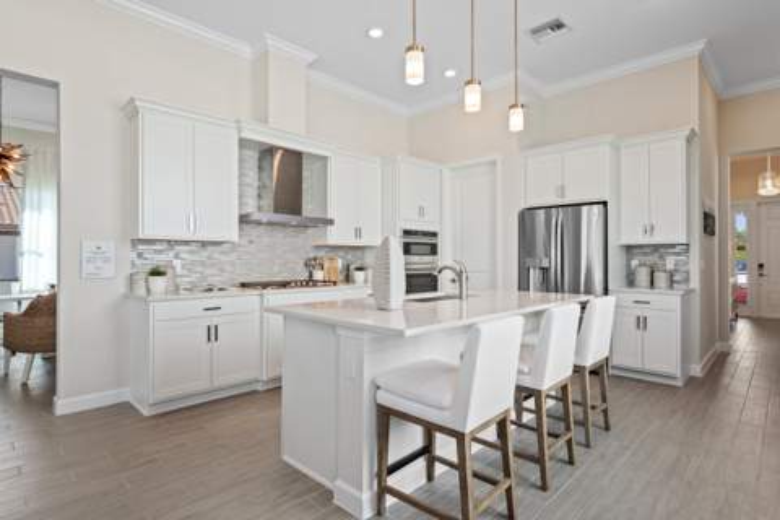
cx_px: 390
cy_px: 260
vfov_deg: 67.4
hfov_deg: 90.0
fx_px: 390
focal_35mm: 18
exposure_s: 1/20
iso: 320
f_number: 6.3
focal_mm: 12
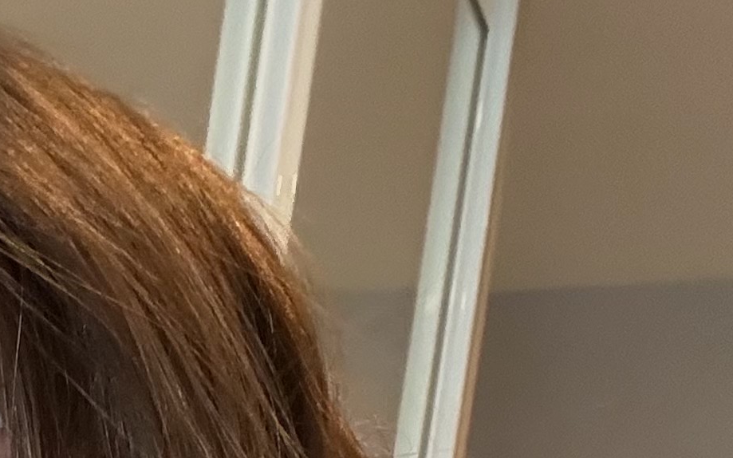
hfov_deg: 18.0
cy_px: 1129
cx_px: -250
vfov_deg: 10.4
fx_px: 2137
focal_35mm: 107
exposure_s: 1/50
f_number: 1.9
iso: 250
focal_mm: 2.69
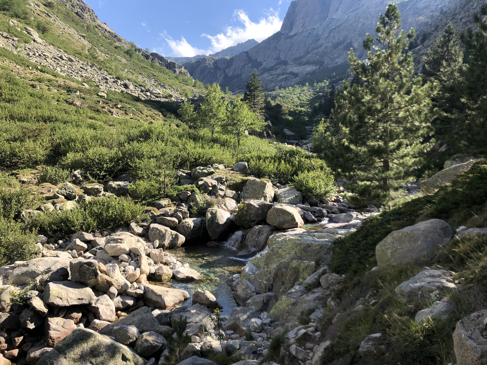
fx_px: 394
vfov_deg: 49.7
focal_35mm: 28
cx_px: 244
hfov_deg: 63.4
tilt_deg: -2.9
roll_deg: -1.2
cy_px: 182
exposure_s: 1/1499
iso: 20
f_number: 1.8
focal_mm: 4
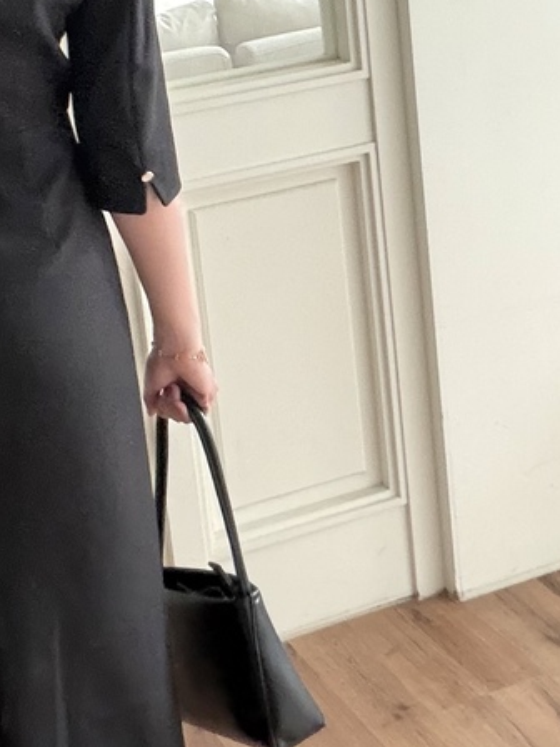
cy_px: 153
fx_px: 1445
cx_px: 245
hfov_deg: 21.9
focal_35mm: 67
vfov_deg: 28.4
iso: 400
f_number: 1.9
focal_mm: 2.71
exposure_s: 1/32
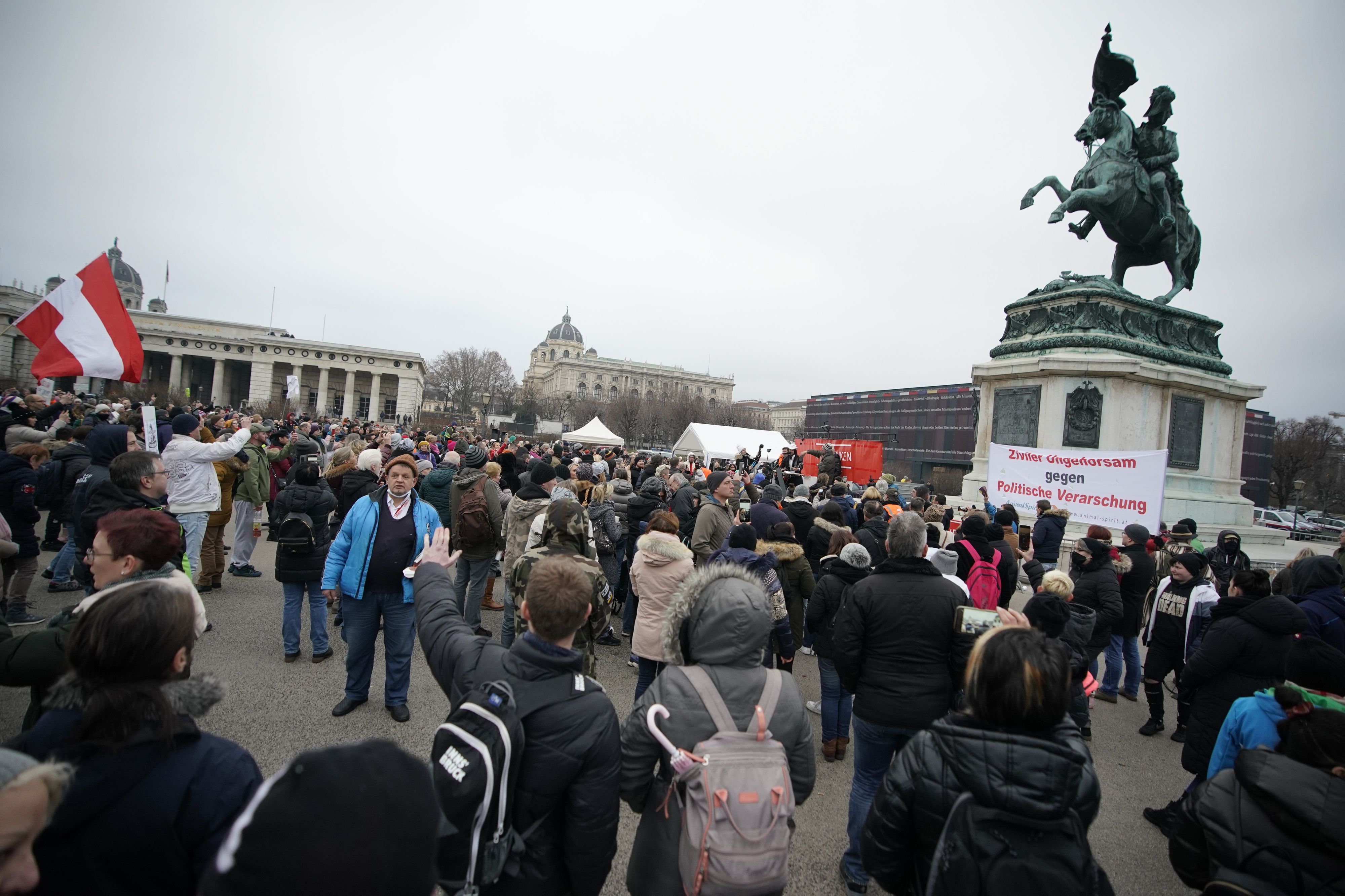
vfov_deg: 73.7
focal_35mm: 16
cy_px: 448
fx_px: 598
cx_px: 672
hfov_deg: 96.7
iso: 1250
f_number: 2.8
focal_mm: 16
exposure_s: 1/500
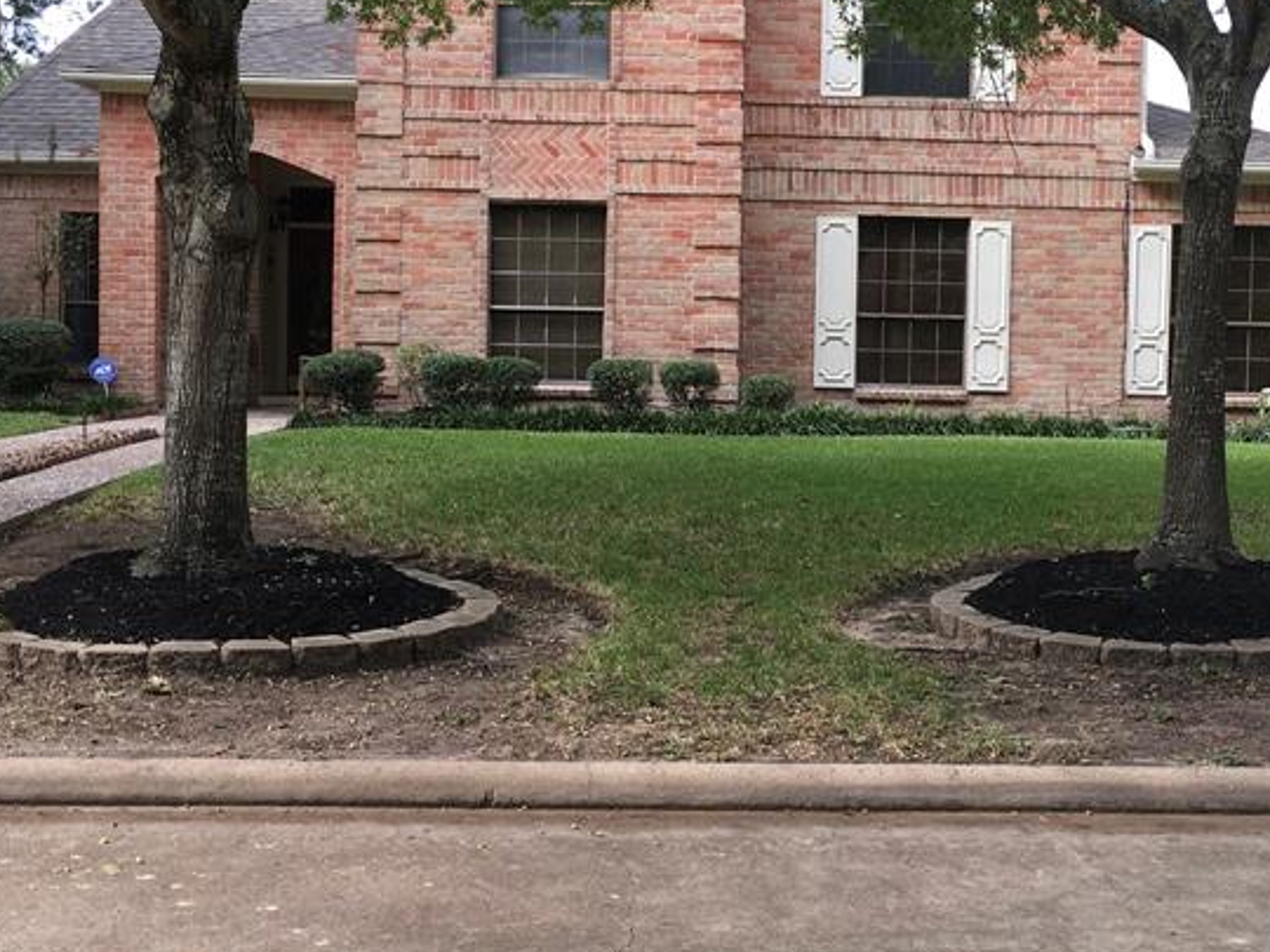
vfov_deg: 26.5
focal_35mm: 55
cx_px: 738
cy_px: 383
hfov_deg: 34.9
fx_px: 2018
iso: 25
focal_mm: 4.15
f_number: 2.2
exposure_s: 1/285
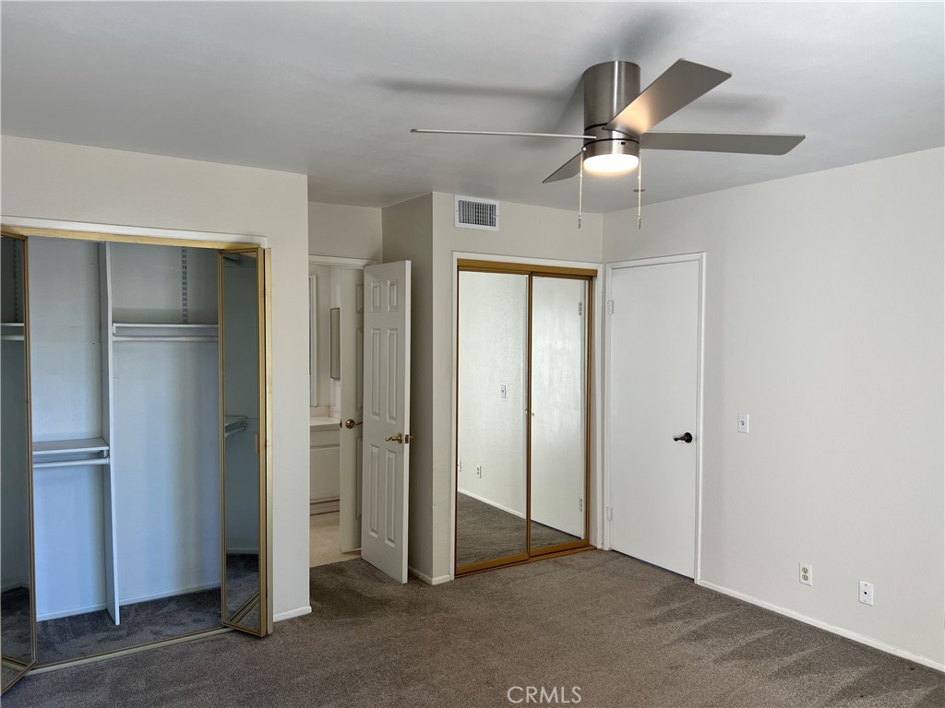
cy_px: 354
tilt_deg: -2.9
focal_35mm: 26
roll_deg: +0.1
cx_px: 472
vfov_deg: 53.1
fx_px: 710
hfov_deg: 67.3
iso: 50
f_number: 1.5
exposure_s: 1/120
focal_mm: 5.7
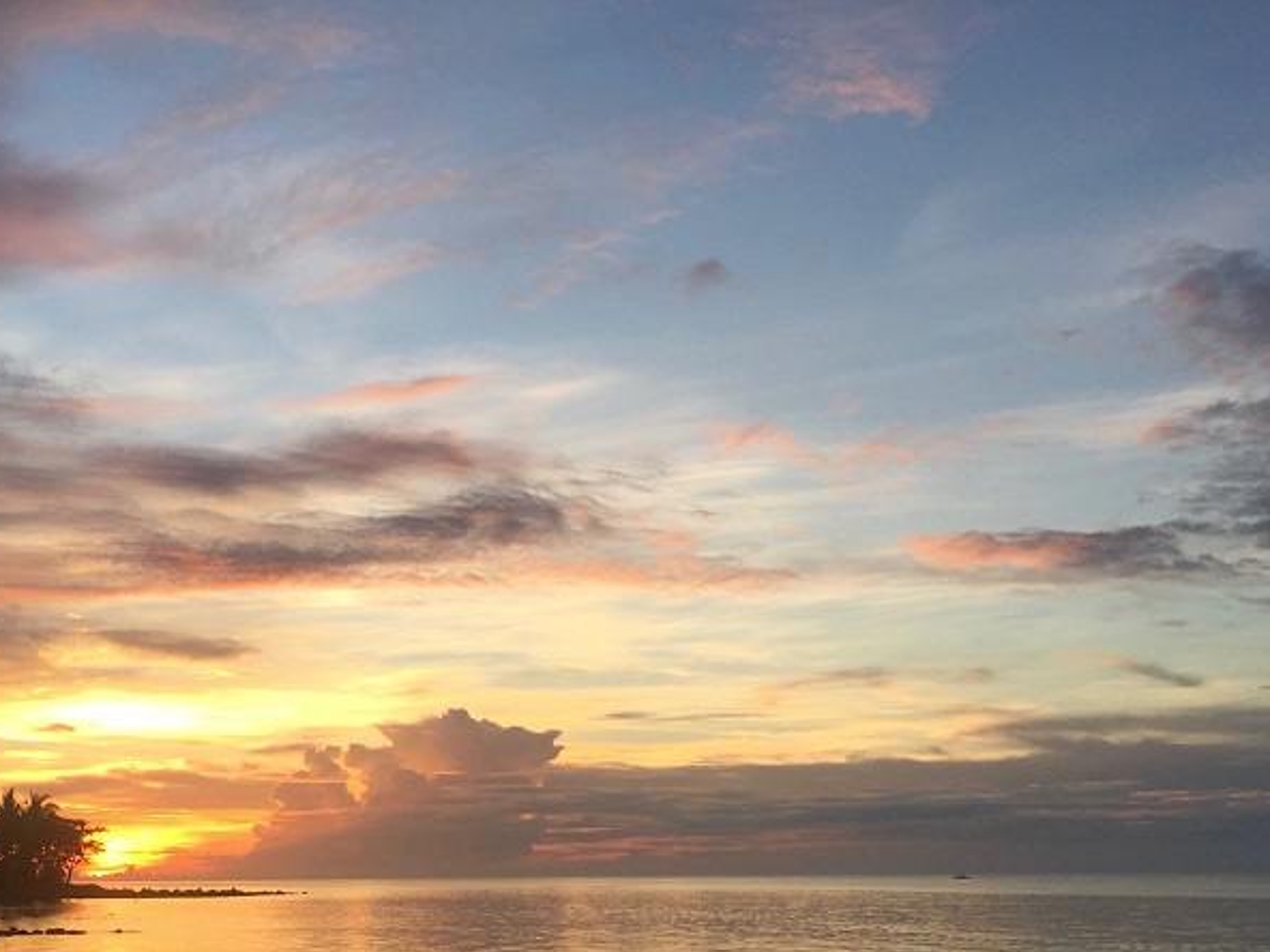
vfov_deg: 29.5
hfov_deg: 38.9
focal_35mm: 48
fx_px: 1761
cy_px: 786
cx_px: 369
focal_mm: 4.15
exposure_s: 1/377
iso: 32
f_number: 2.2
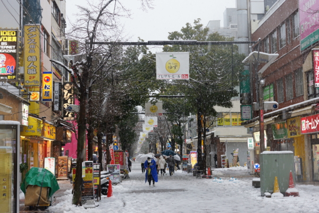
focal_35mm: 52
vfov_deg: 25.8
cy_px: 106
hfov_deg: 37.9
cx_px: 160
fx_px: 465
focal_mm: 35
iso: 320
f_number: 5
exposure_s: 1/60
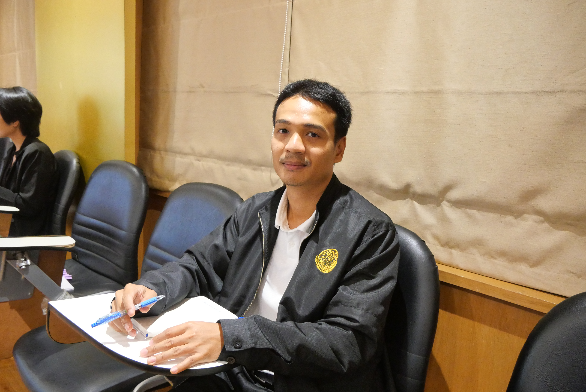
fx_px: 472
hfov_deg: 63.6
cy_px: 196
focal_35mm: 29
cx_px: 293
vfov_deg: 45.0
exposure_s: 1/30
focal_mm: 14
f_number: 5
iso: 3200
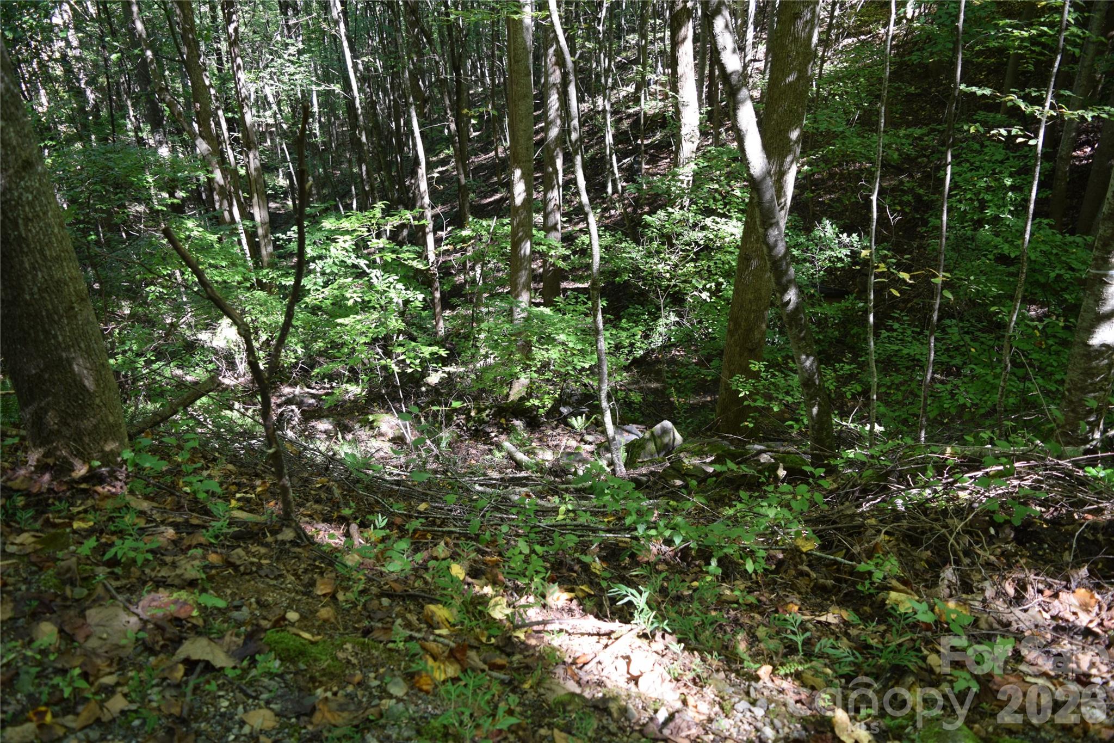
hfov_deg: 67.4
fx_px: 835
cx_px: 557
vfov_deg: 47.9
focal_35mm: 27
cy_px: 372
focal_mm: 18
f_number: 4
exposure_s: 1/60
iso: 400
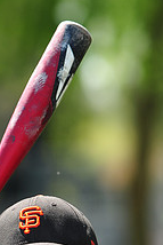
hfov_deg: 2.5
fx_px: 3668
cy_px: 284
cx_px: 22
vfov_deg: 3.8
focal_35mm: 541
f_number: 4.5
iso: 200
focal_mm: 200
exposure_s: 1/640
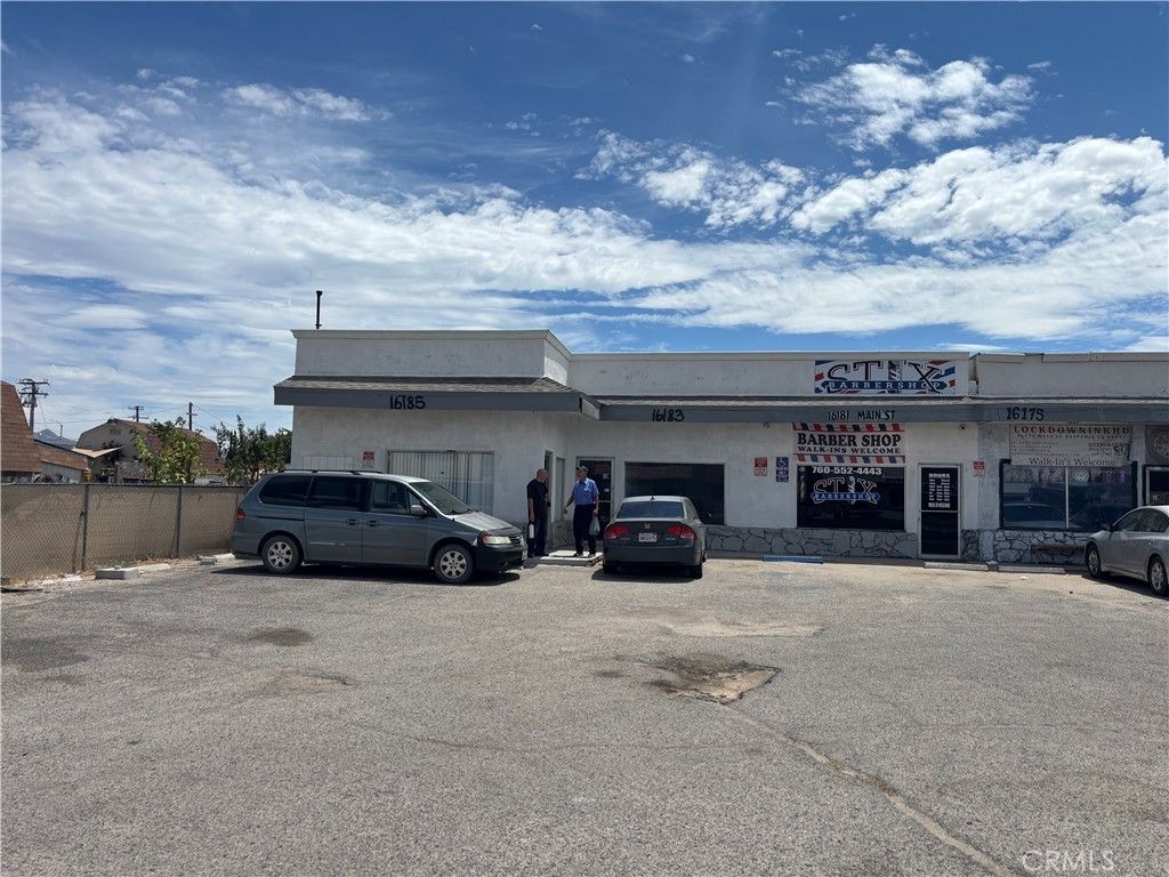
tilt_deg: +3.2
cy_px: 438
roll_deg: -1.8
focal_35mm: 26
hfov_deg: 67.3
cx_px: 584
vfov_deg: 53.1
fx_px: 878
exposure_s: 1/7692
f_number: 1.6
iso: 50
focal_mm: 5.96
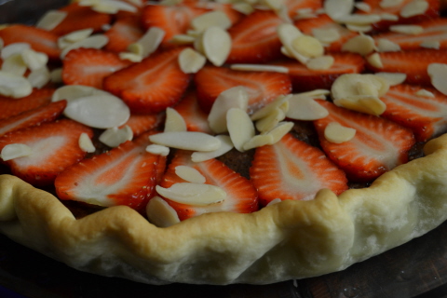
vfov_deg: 18.2
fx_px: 931
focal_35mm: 75
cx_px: 224
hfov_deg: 27.0
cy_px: 149
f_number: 5.6
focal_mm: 50
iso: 400
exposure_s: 1/60
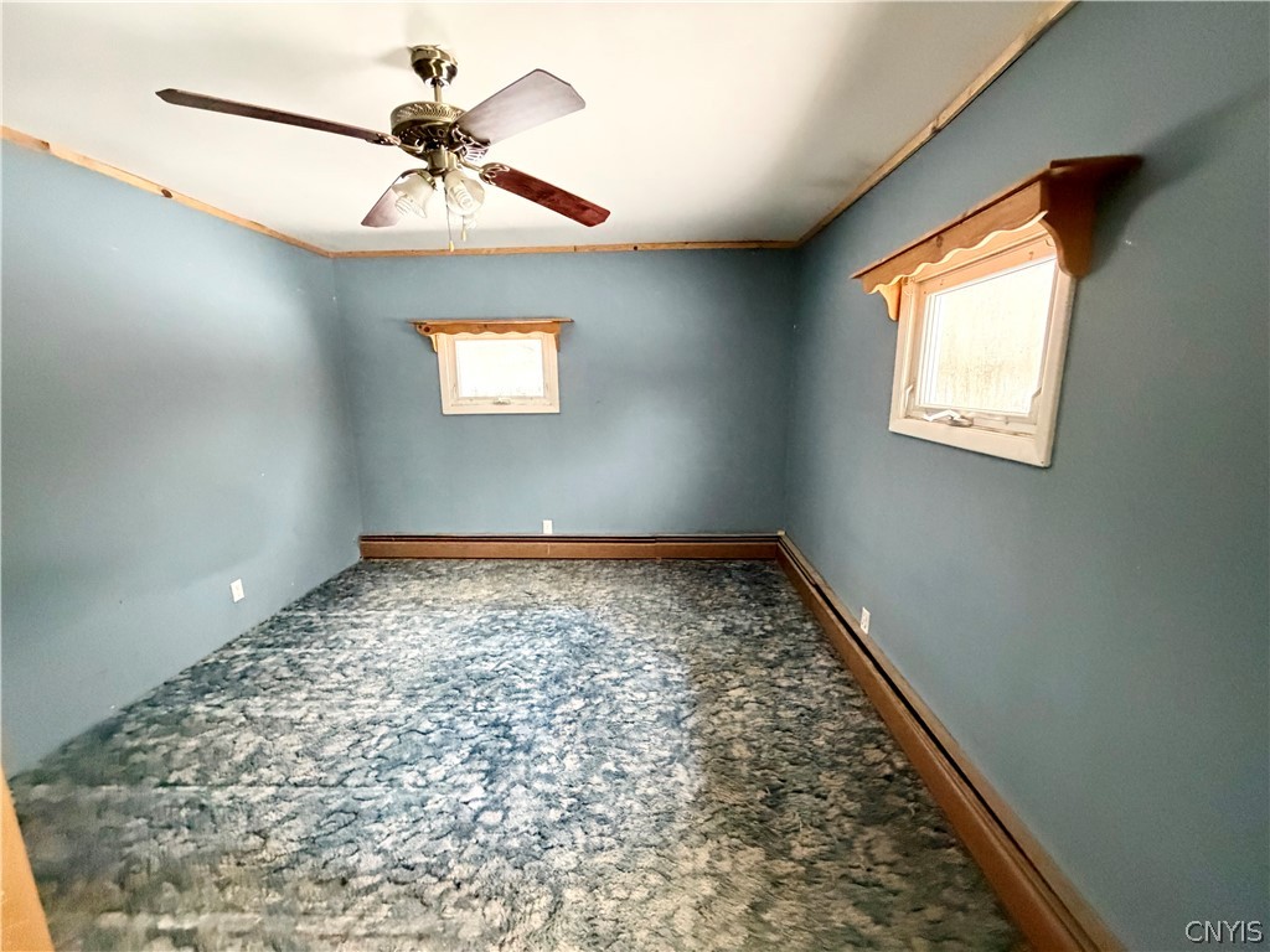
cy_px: 476
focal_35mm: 14
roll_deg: +0.7
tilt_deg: -12.0
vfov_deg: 85.7
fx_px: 514
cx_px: 635
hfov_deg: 102.1
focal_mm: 2.22
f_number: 2.2
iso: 1000
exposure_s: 1/60
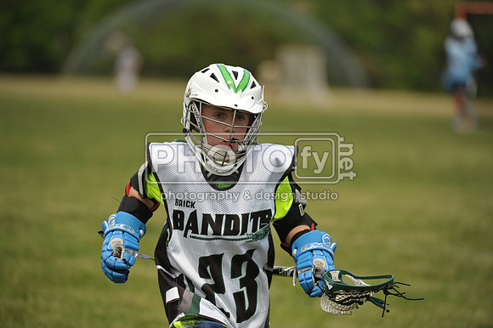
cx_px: 246
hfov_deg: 8.6
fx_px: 3285
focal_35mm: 240
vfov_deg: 5.7
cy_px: 164
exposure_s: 1/4000
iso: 800
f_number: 4
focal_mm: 240
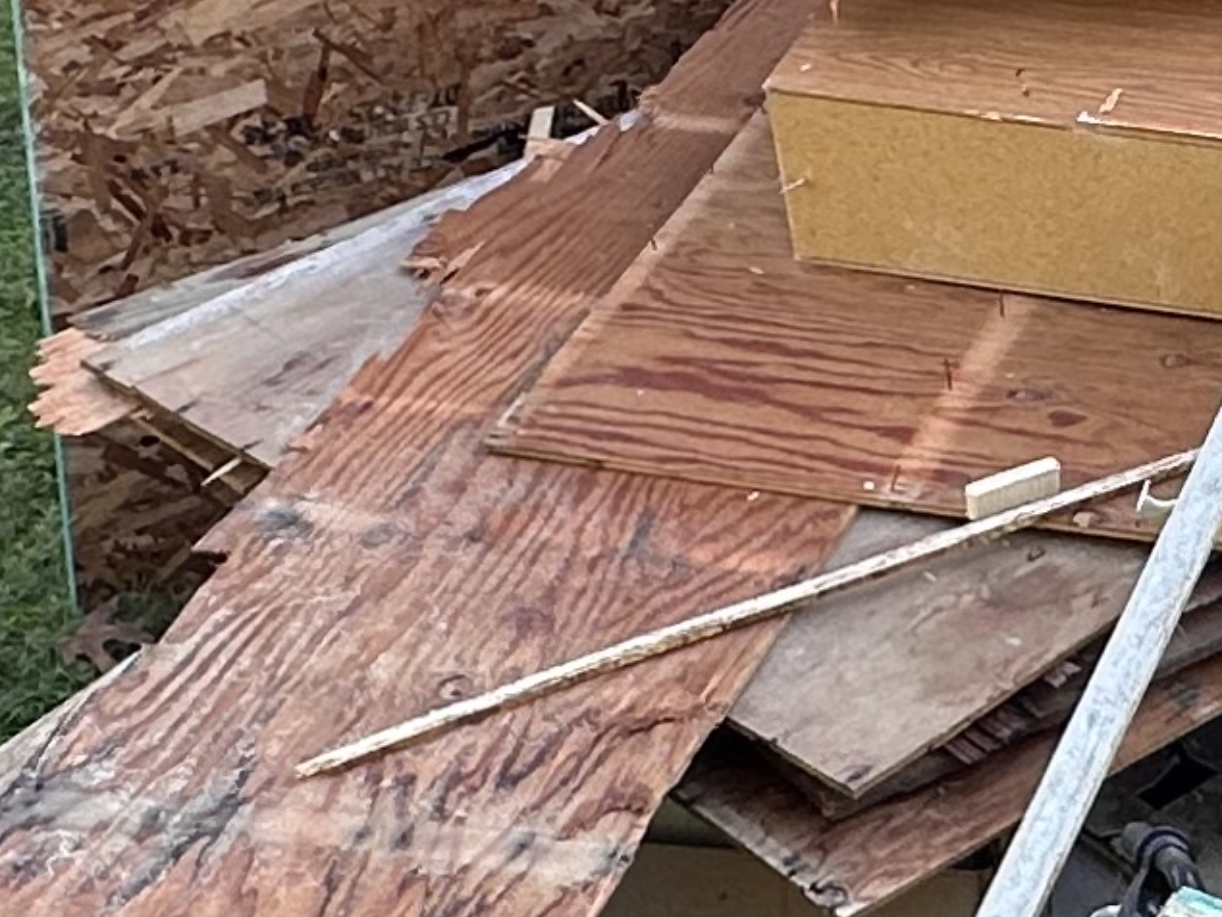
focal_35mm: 89
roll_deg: -3.6
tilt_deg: -20.1
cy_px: 212
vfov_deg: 16.5
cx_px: 1365
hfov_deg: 20.9
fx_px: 3143
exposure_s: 1/99
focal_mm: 2.22
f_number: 2.2
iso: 50
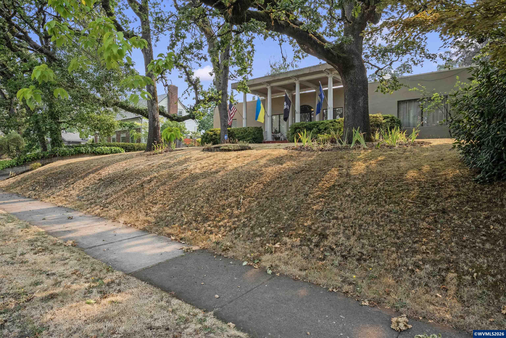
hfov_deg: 81.2
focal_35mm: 21
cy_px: 169
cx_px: 253
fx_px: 295
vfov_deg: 59.5
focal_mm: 21
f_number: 9
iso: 250
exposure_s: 1/10
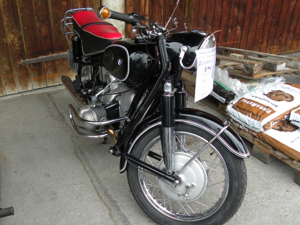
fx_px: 286
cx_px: 126
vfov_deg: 42.9
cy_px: 123
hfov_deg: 55.1
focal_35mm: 33
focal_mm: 4.6
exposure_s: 1/53.5
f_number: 3.2
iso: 64
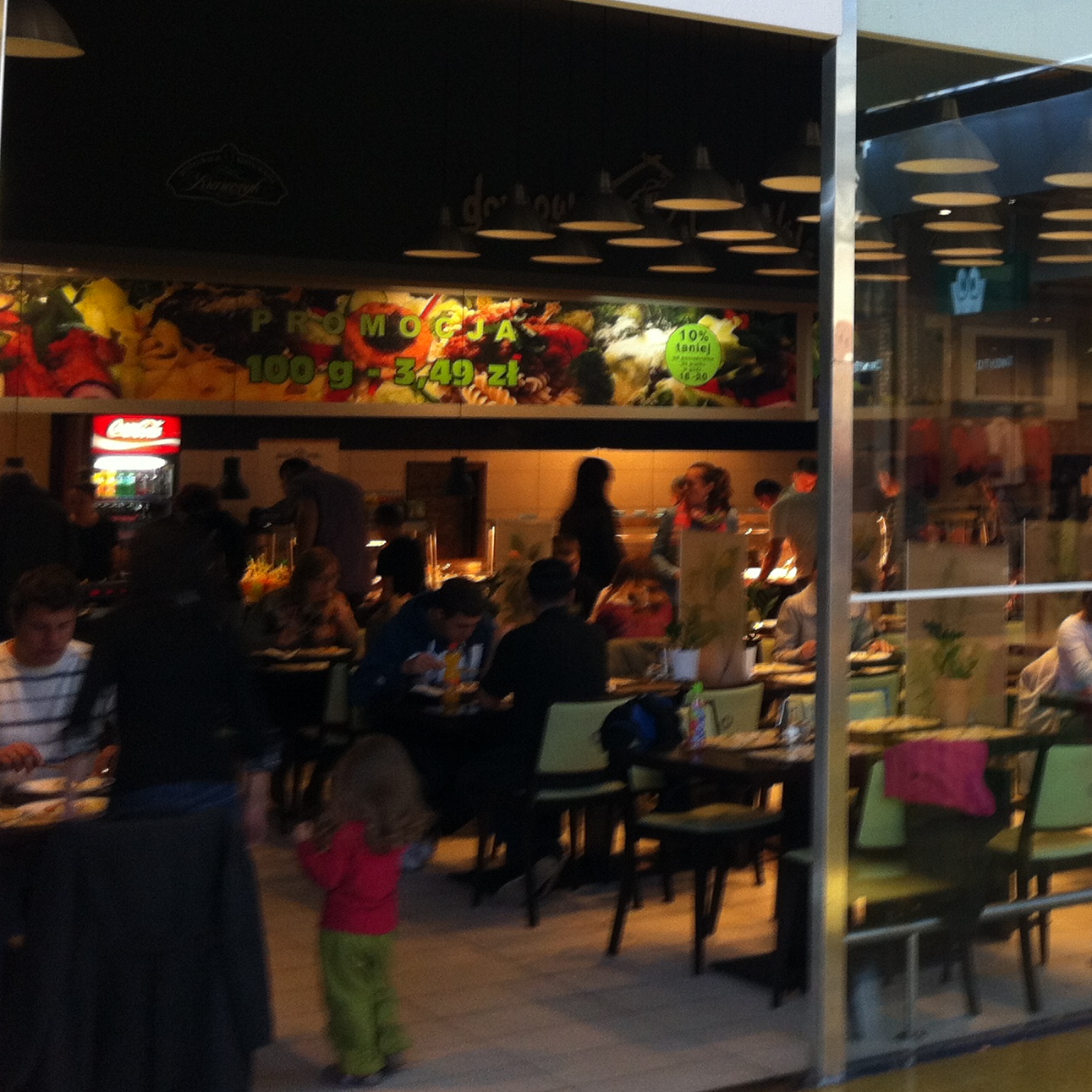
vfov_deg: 27.4
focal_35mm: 62
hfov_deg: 26.4
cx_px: 1071
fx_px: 2213
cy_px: 281
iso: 100
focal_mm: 3.85
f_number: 2.8
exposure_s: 1/15
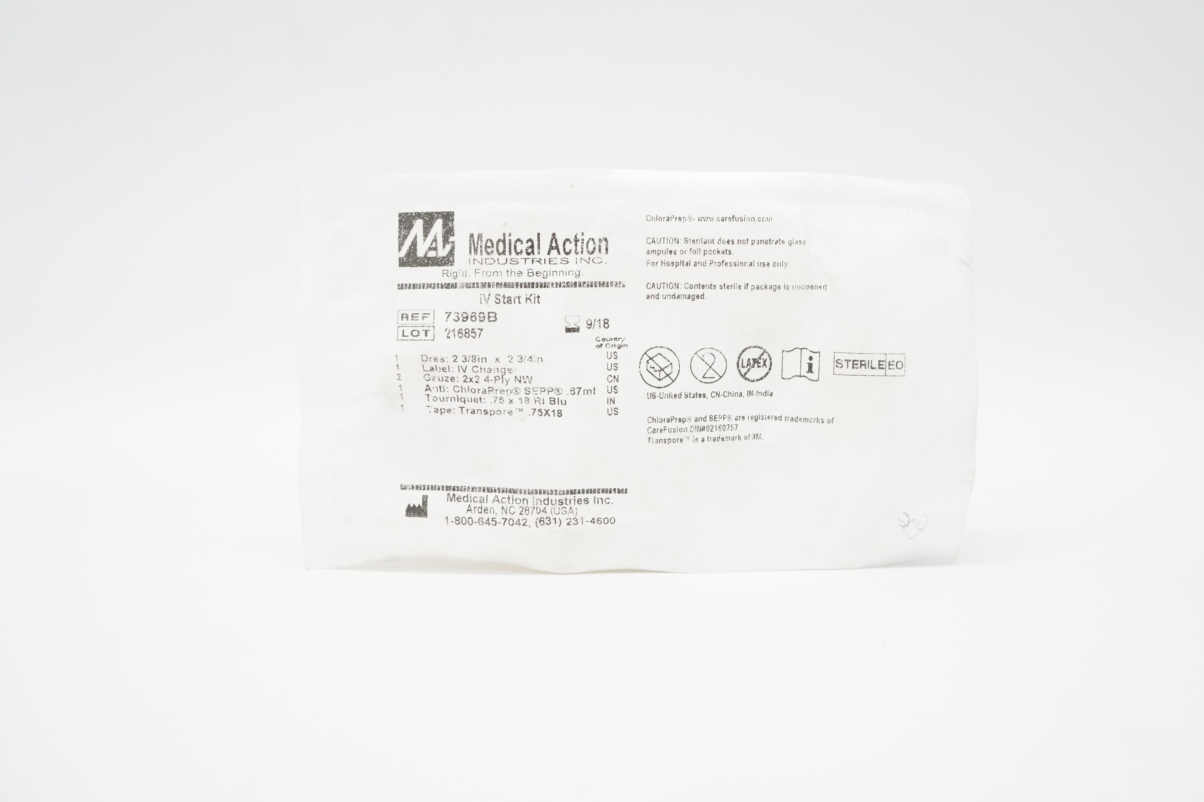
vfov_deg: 44.9
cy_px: 377
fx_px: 970
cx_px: 639
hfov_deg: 63.6
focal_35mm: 29
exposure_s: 1/160
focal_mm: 18
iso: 1600
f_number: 6.3
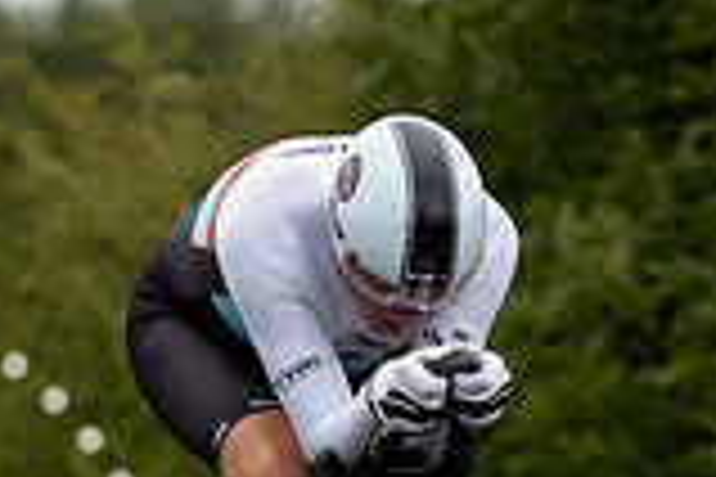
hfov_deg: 2.1
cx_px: 397
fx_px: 19509
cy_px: 311
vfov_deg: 1.4
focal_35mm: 981
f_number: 3.5
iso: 640
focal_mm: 150
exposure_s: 1/1000
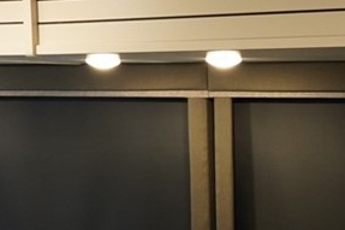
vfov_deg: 17.3
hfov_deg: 25.5
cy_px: 196
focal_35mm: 78
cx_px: 281
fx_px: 747
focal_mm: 14
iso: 800
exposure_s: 1/30
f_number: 4
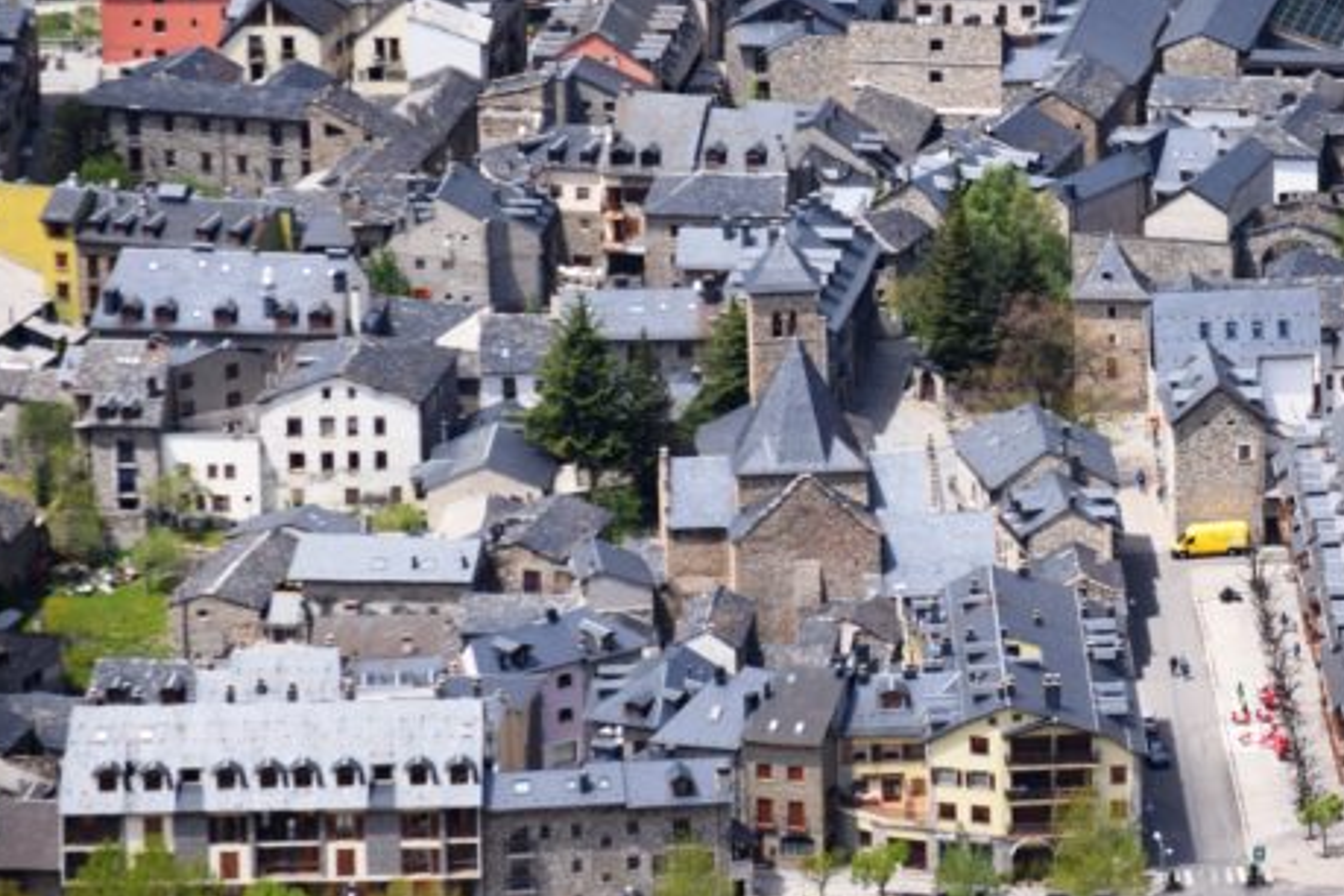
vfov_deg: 4.5
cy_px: 433
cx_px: 981
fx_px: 11451
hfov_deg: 6.7
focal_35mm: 307
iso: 200
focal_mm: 135
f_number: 7.1
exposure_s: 1/800
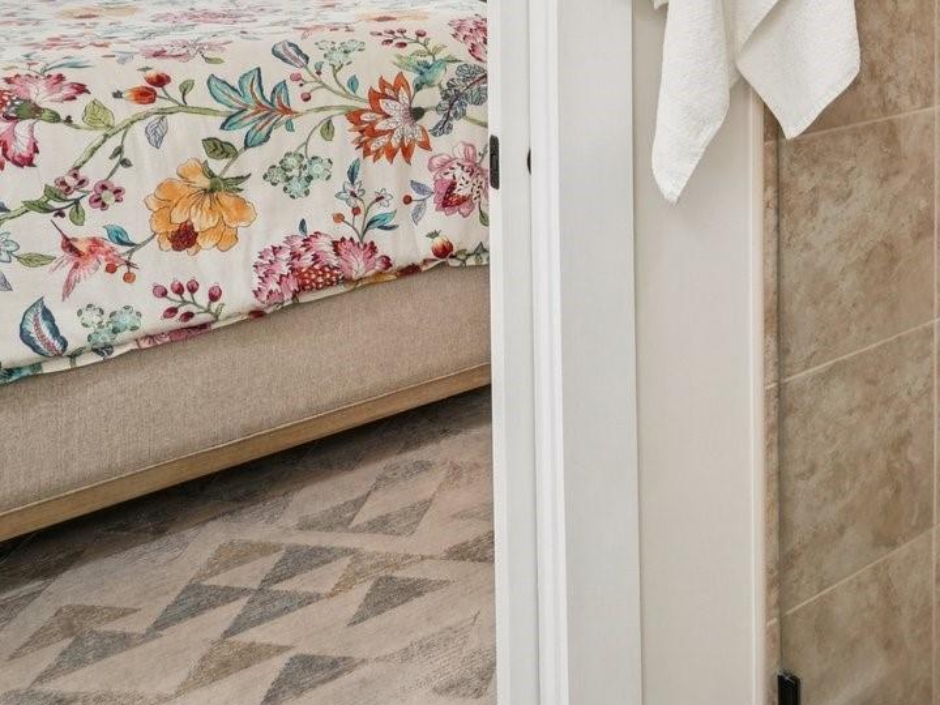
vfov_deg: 30.2
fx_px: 1113
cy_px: -133
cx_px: 1003
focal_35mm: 41
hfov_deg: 38.8
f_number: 8
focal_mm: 10
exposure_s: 1/20
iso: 400
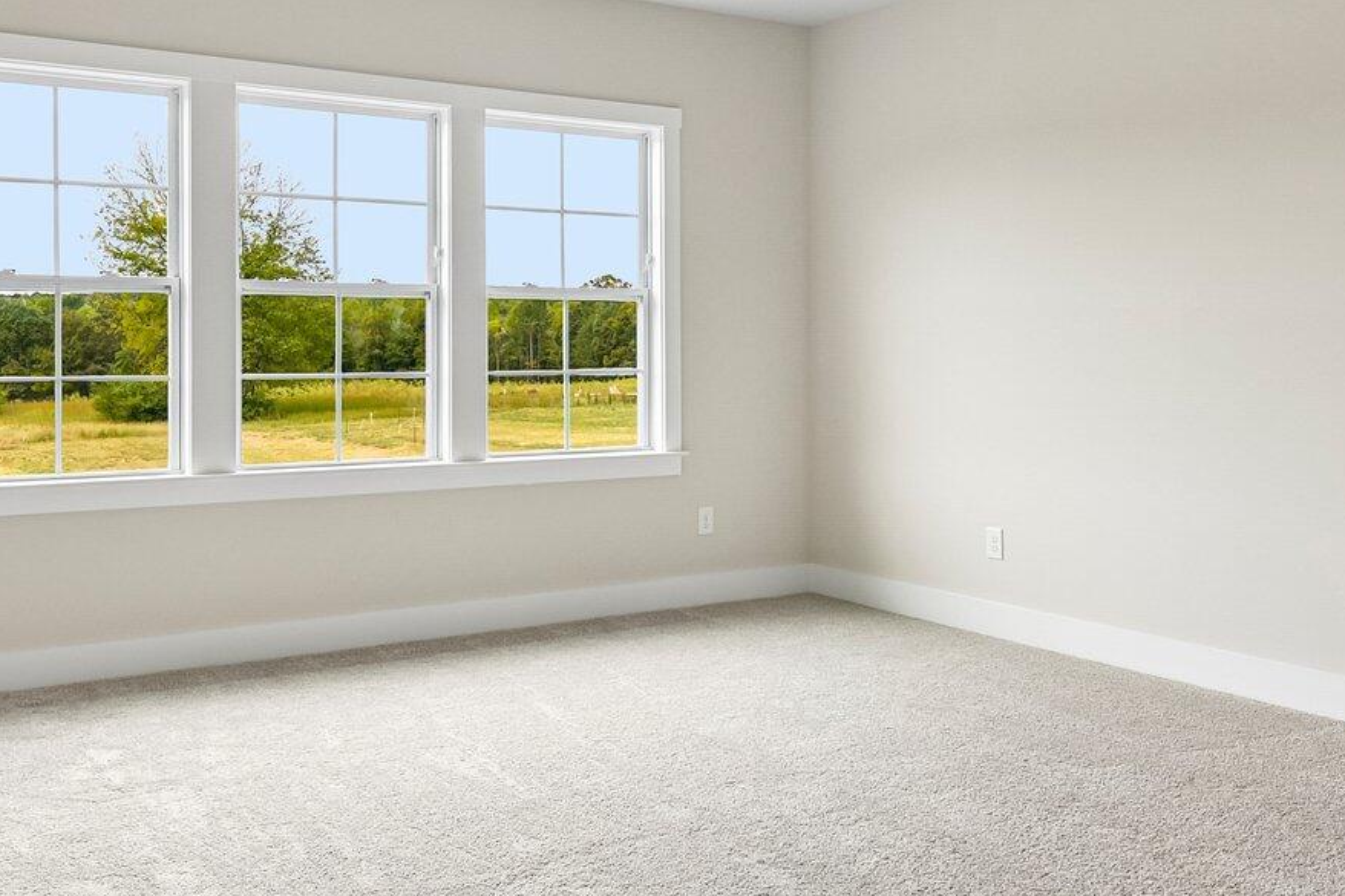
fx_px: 1307
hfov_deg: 54.4
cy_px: 358
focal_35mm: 35
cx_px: 633
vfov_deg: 37.7
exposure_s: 1/200
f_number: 8
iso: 400
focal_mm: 15
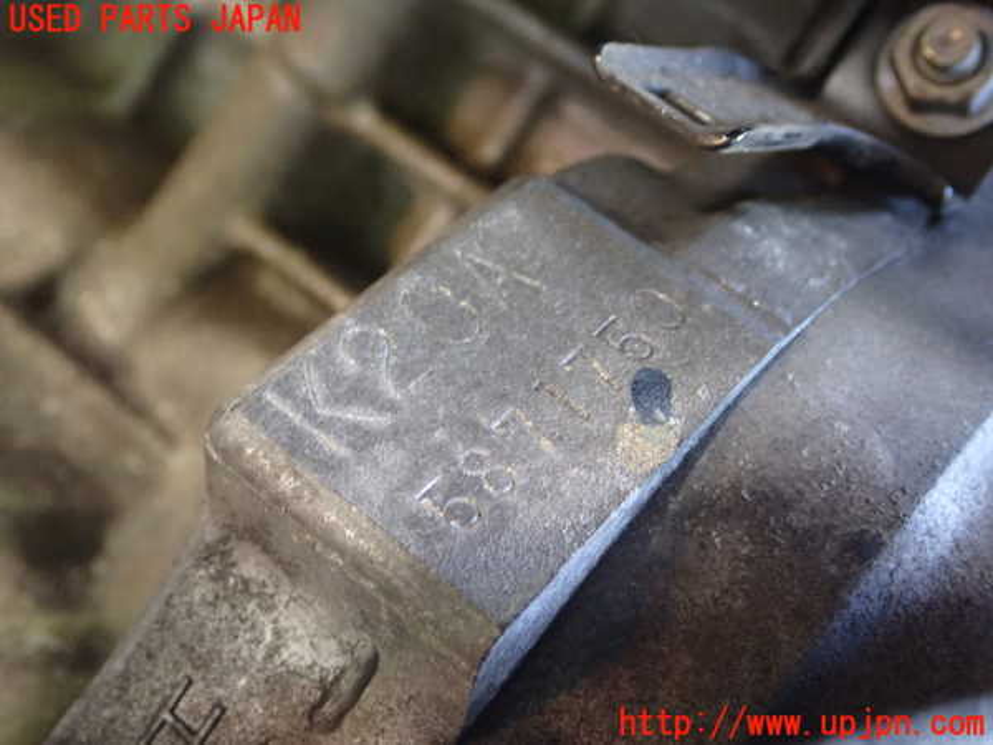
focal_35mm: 47
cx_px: 496
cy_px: 372
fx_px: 1348
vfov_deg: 30.9
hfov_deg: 40.4
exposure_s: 1/15
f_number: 3.1
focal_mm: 8.4
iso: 800
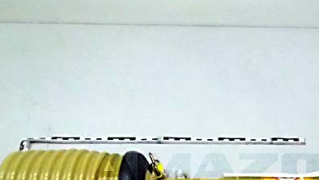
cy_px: 186
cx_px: 248
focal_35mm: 50
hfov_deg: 39.9
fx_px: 423
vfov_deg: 22.9
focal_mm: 5
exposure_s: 1/80
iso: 6400
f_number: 11
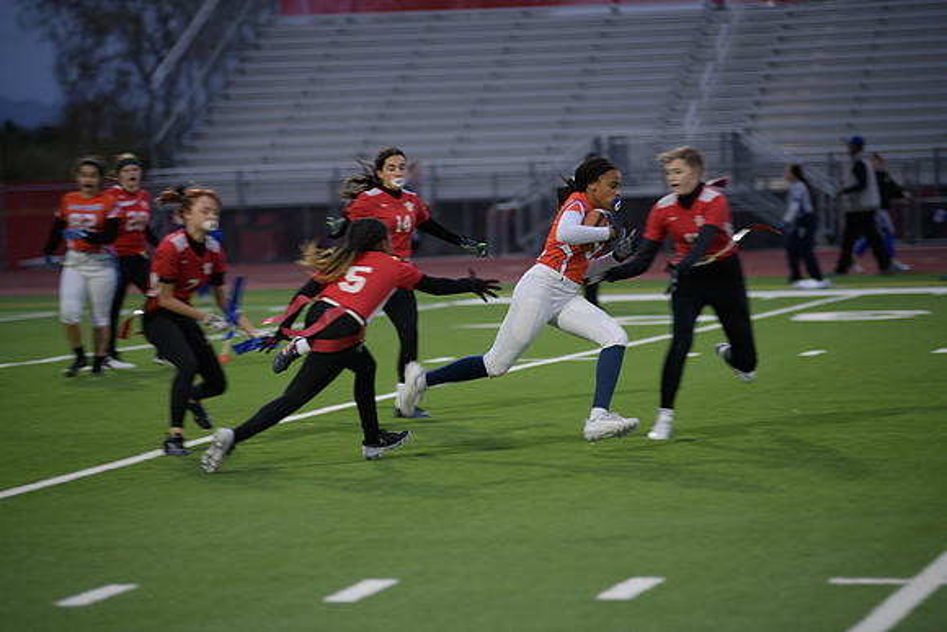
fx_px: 4341
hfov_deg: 12.4
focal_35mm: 165
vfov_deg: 8.3
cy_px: 316
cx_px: 474
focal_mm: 165
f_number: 2.8
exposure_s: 1/200
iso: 360
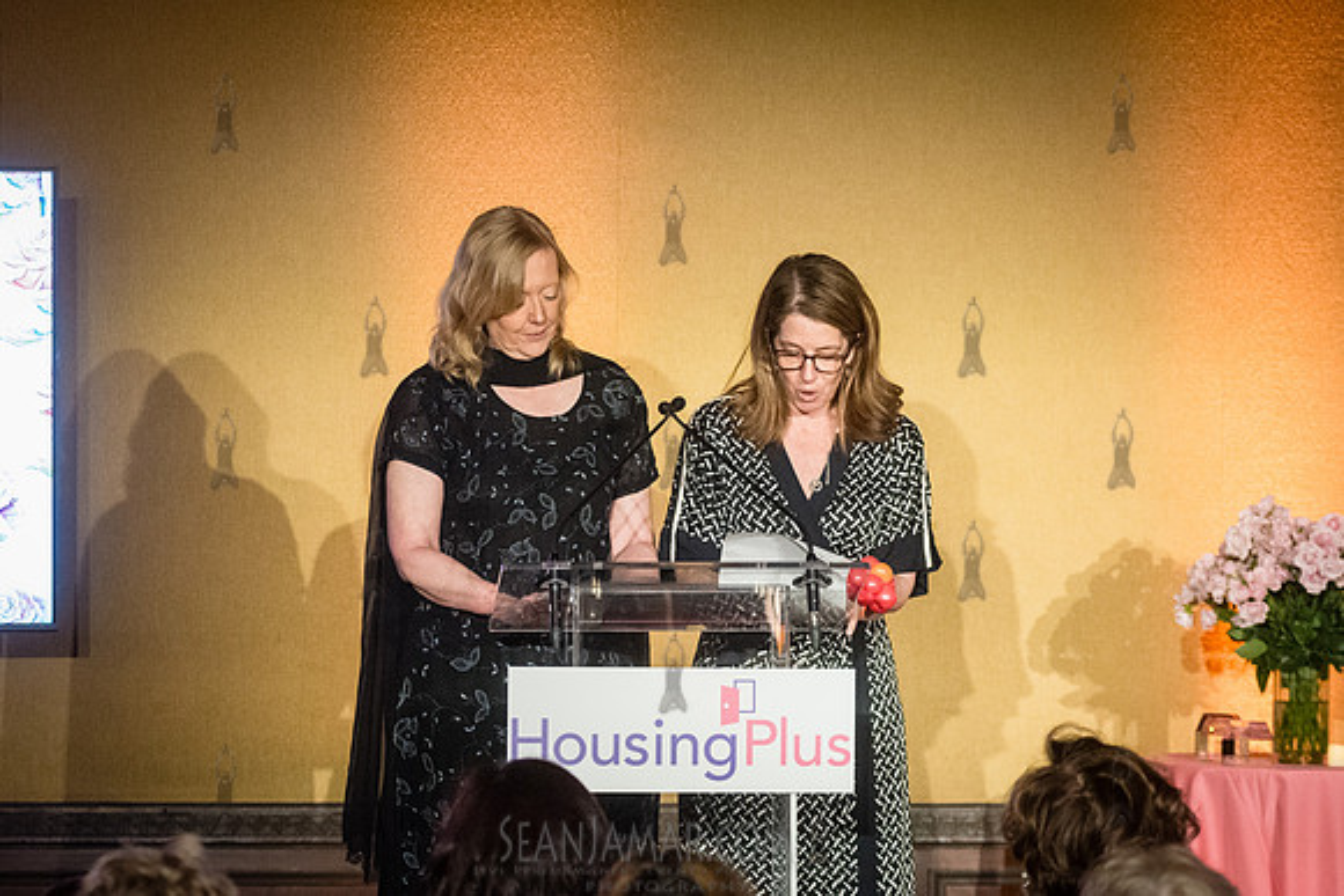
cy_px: 437
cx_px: 692
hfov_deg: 18.0
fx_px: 4241
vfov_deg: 12.1
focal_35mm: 114
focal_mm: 92
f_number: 4
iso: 8000
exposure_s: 1/250
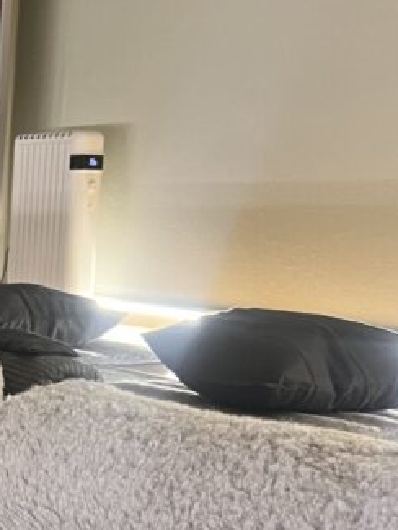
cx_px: -126
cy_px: 688
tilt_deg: -21.5
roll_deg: -0.9
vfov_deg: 21.5
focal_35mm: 82
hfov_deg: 16.9
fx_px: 1256
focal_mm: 5.7
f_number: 1.5
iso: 500
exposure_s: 1/34
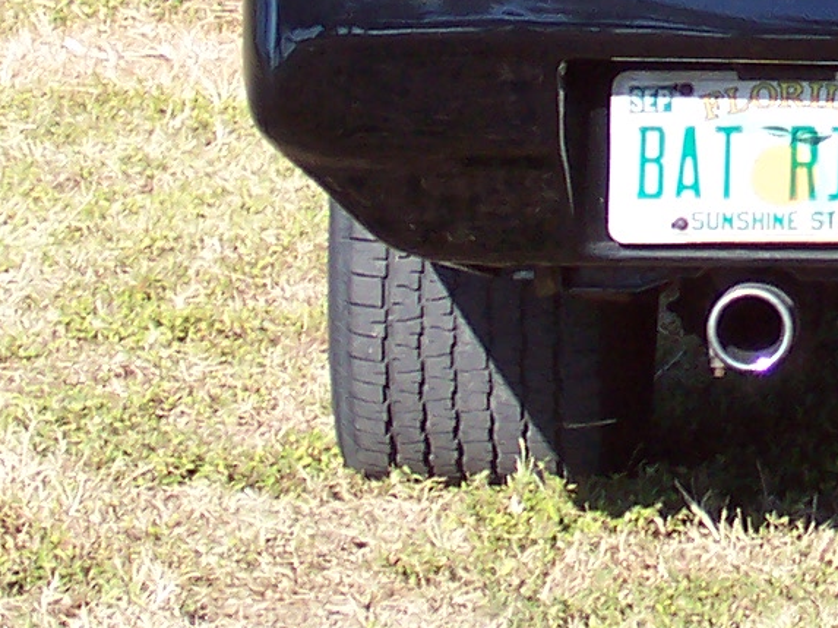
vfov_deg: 5.9
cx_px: 1188
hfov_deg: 7.7
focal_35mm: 252
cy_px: -177
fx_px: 6097
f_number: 4
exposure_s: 1/350
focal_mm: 10.8
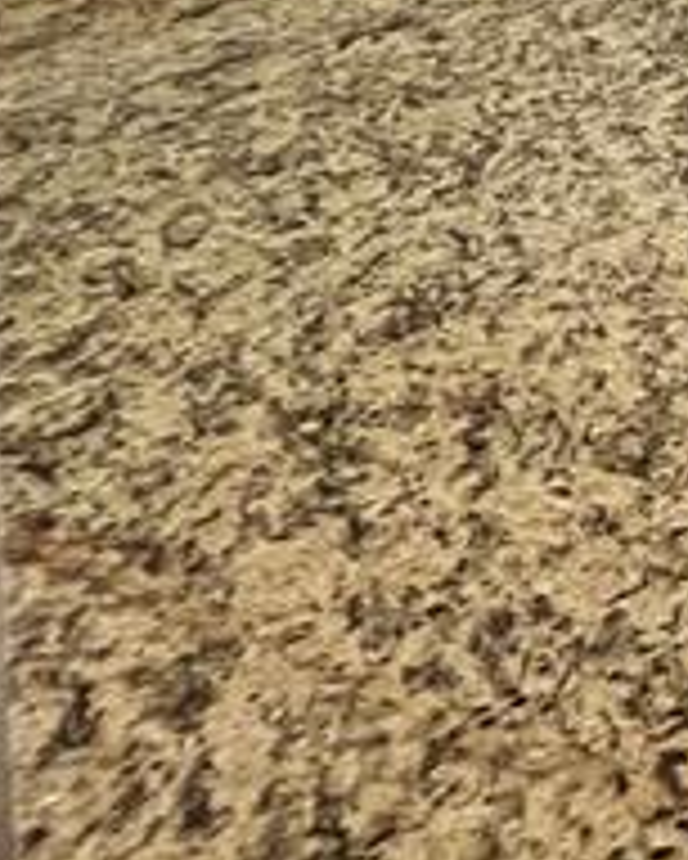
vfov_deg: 22.1
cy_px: -495
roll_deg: -0.2
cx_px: 1619
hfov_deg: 14.8
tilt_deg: -0.1
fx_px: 1729
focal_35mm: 68
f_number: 1.8
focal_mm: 1.57
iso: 250
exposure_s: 1/60
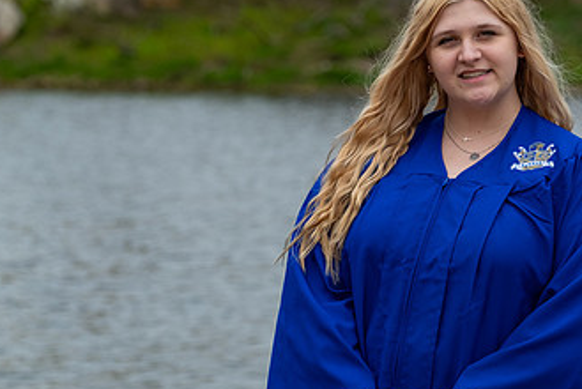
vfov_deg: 5.3
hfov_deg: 7.9
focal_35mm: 259
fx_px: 4191
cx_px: 331
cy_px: 204
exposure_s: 1/400
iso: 250
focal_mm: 98.2
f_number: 4
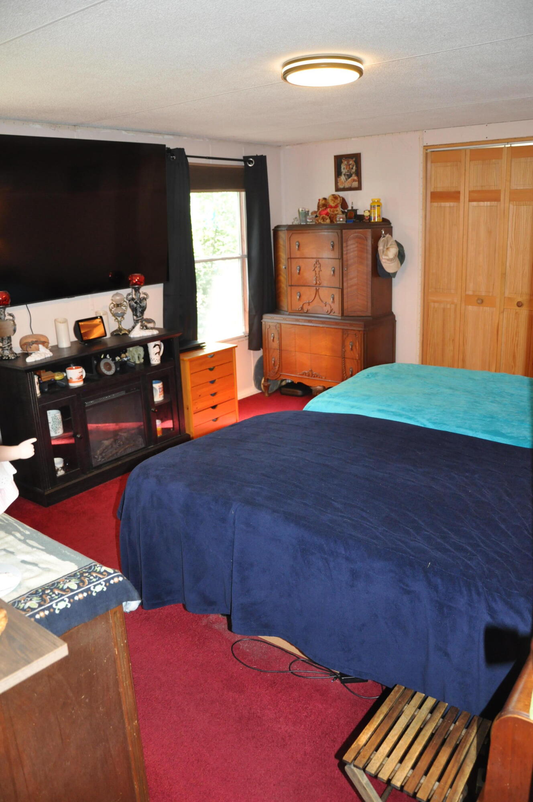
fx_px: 601
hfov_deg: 47.8
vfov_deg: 67.4
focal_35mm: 27
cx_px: 266
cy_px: 401
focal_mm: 18
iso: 800
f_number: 3.5
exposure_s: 1/60
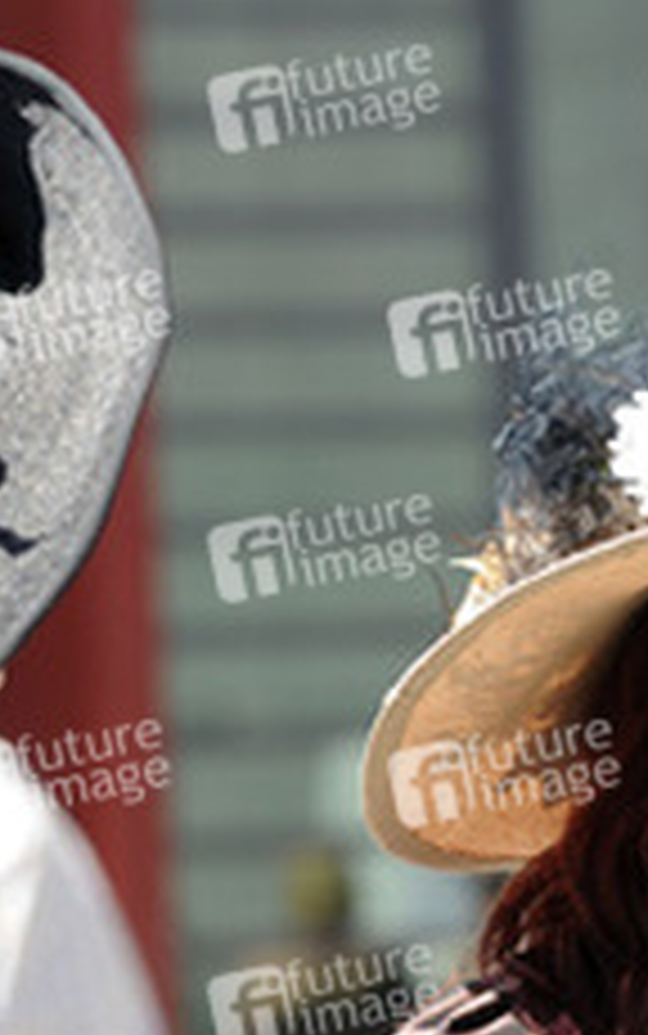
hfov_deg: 4.9
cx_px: 382
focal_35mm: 269
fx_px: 7591
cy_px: 662
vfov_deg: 7.8
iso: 320
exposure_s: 1/500
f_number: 6.3
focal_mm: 135
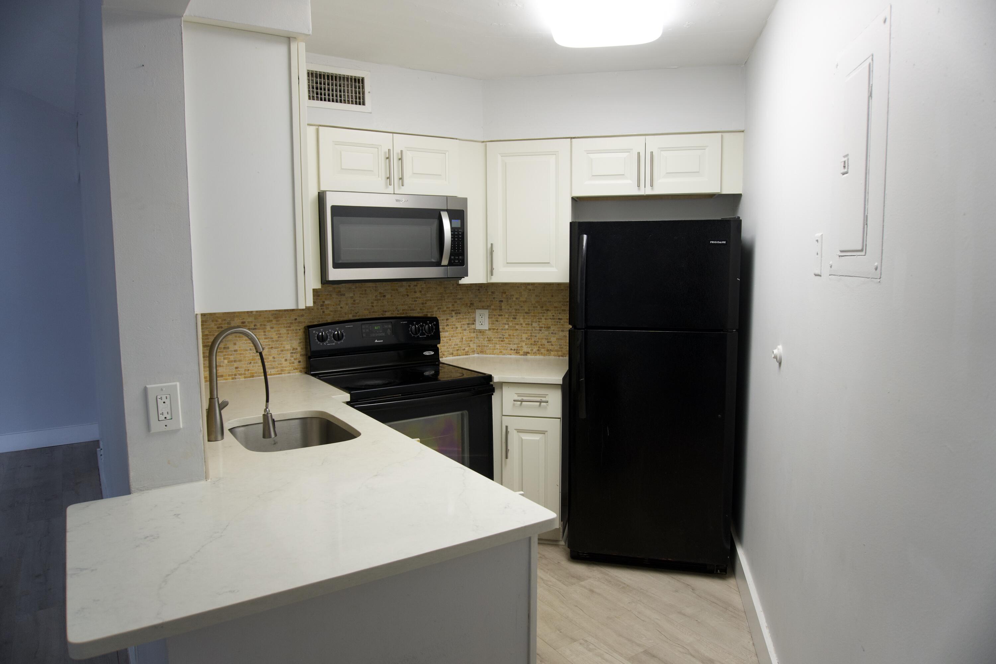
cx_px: 498
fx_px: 664
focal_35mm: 24
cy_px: 332
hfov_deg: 73.7
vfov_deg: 53.1
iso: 320
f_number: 4
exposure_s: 1/60
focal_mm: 16
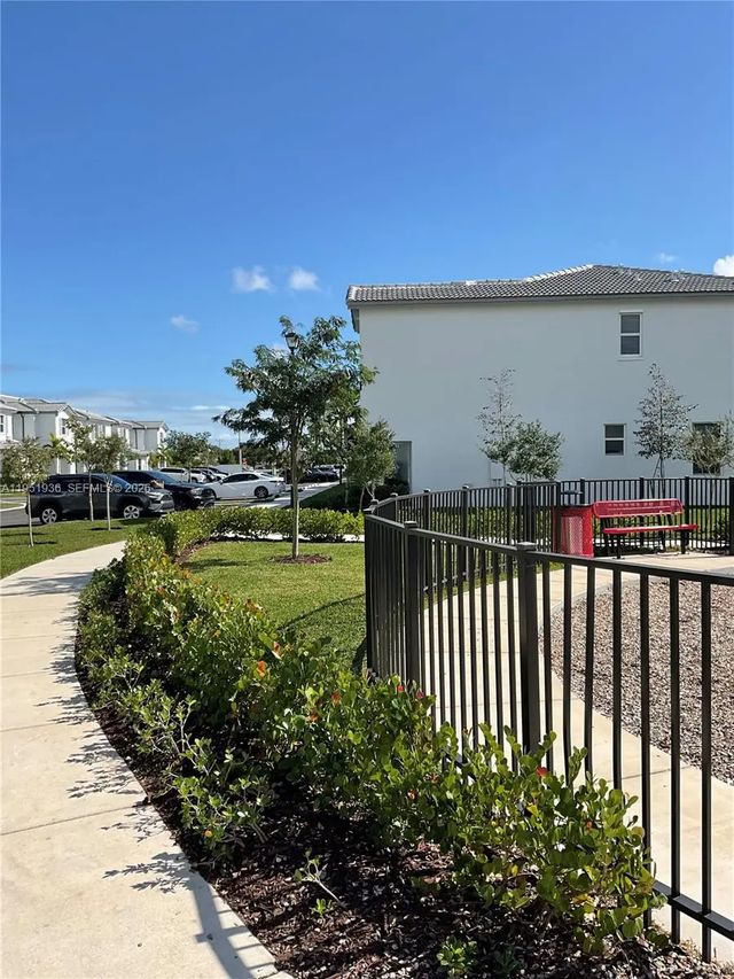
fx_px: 820
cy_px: 490
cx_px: 367
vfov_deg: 61.7
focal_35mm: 29
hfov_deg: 48.2
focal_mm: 3
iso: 16
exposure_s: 1/2320
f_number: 1.8
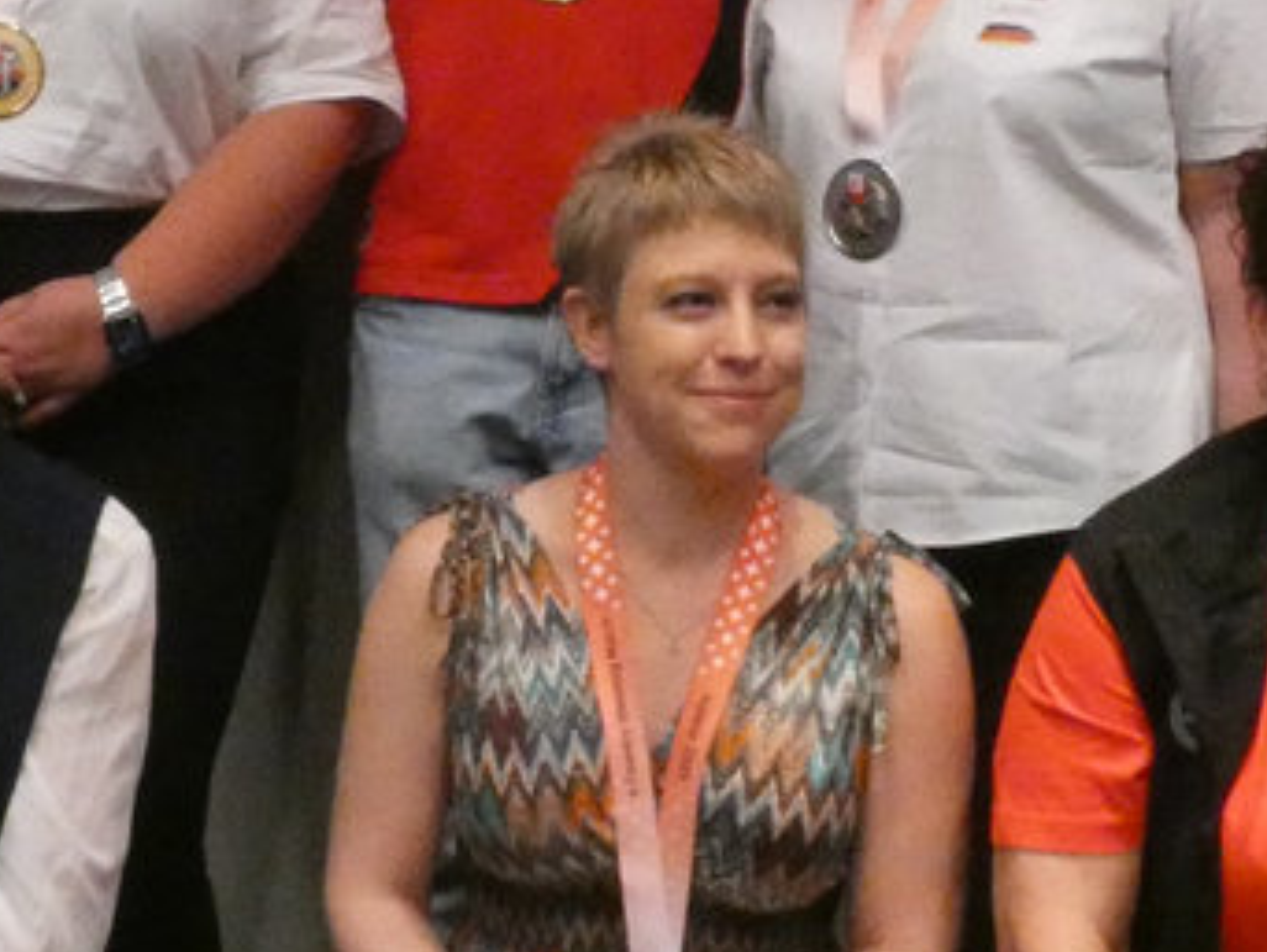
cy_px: 352
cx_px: 330
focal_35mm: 101
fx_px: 3699
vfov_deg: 14.6
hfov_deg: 19.3
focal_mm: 4.8
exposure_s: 1/40
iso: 1600
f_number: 5.6
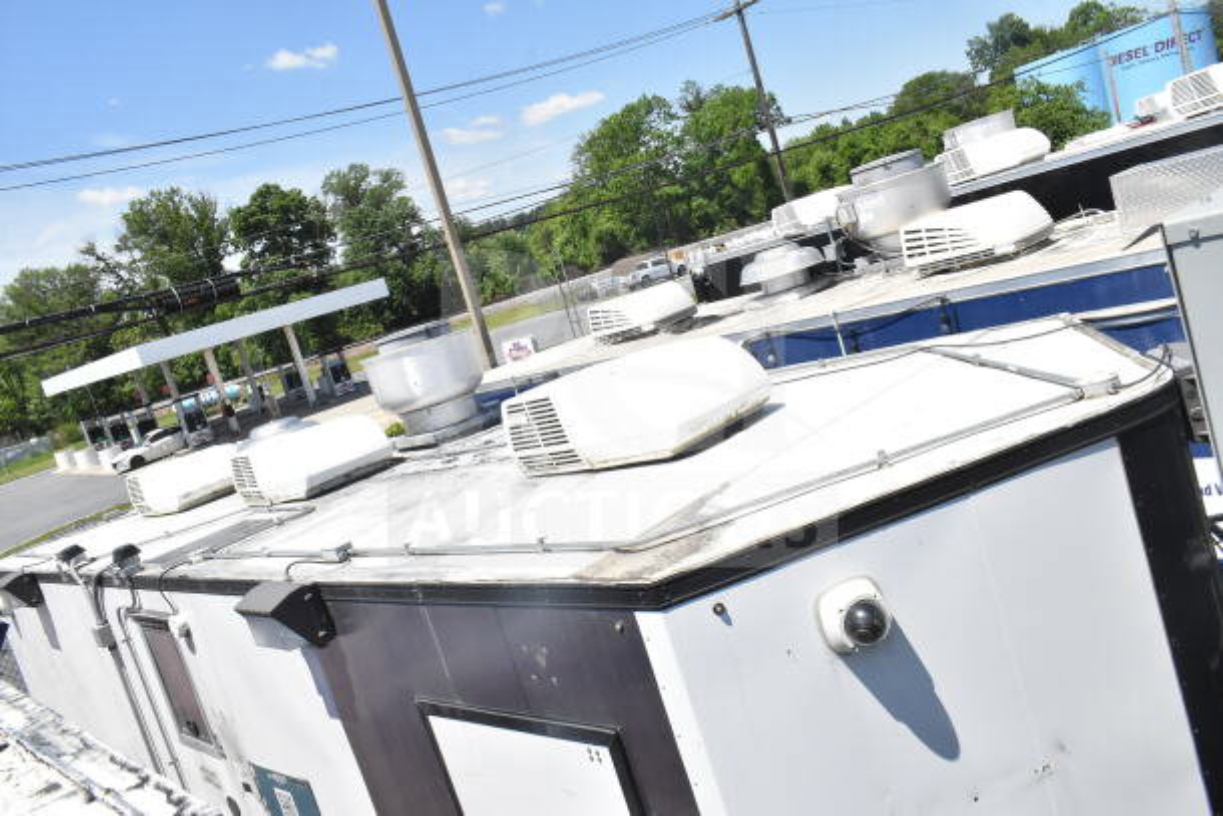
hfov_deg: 61.9
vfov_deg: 43.6
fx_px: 1019
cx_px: 612
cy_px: 408
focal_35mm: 30
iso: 1600
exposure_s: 1/1000
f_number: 16
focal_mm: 20
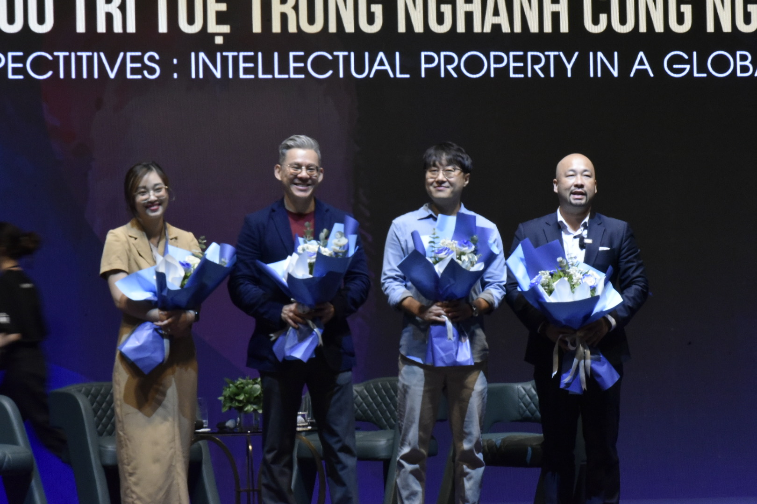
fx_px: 1934
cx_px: 378
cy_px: 252
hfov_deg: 22.1
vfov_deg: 14.9
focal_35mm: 92
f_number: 4
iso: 8000
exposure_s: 1/50
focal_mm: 92
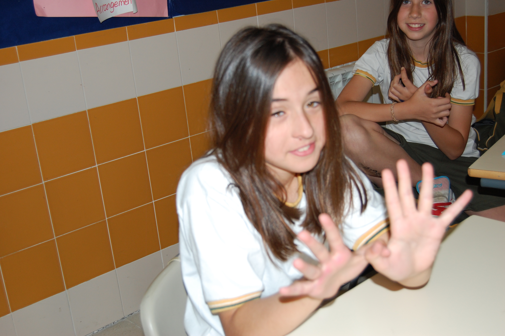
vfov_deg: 28.0
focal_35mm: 48
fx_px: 673
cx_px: 252
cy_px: 168
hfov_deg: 41.1
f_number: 4.5
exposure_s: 1/60
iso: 400
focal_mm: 32
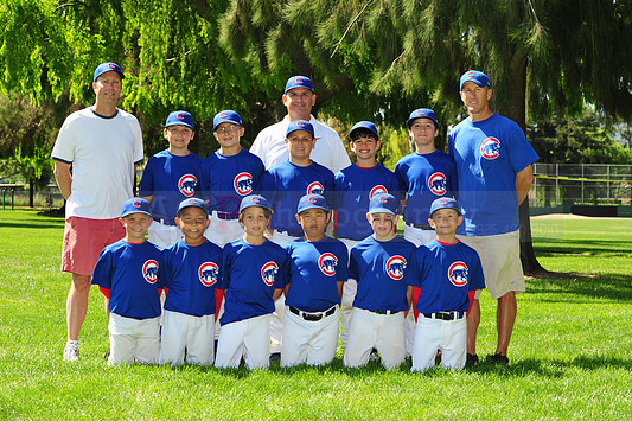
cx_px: 333
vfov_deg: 15.7
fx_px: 1527
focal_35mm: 87
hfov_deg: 23.4
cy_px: 206
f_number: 8
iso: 200
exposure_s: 1/250
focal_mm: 80
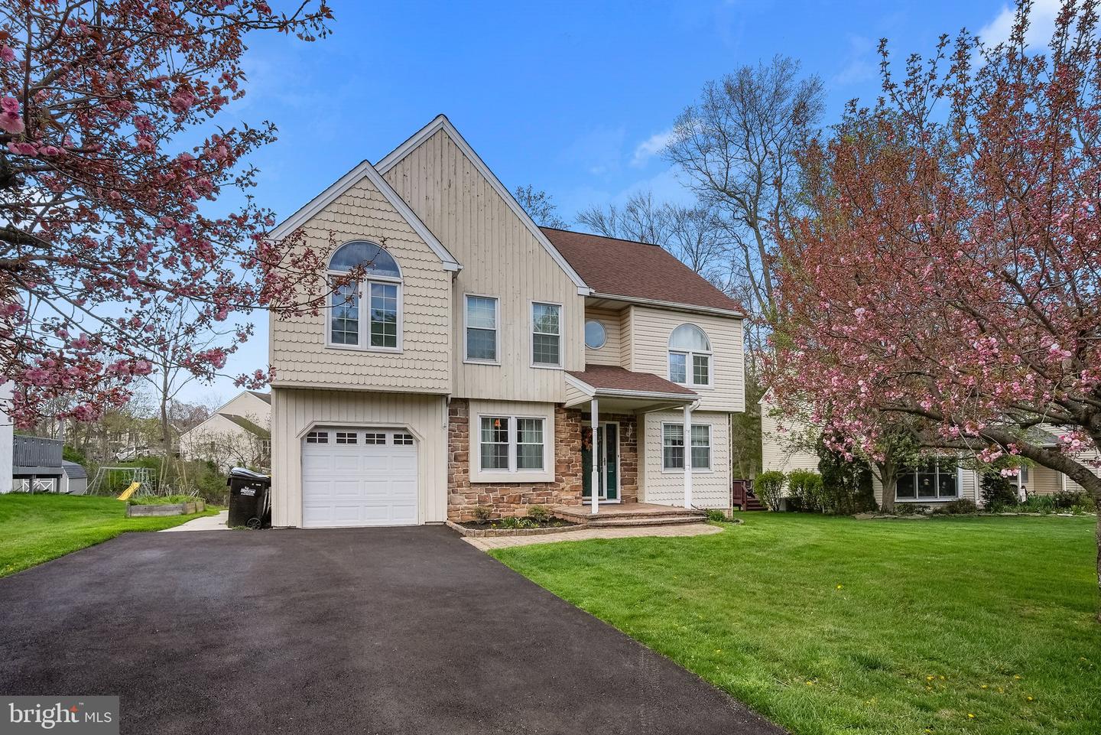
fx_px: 520
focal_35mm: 17
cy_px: 368
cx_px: 550
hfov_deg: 93.3
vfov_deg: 70.5
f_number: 11
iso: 640
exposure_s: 1/250
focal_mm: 17
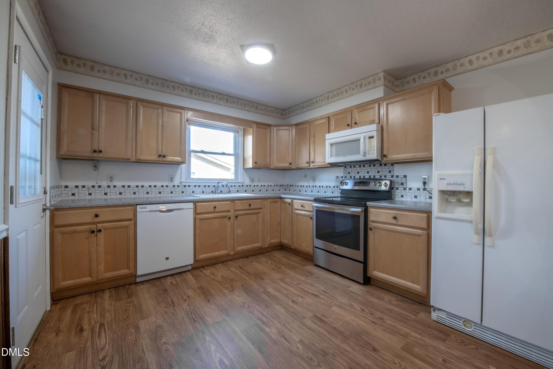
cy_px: 184
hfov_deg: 104.3
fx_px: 215
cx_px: 276
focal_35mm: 14
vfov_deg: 81.2
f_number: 20
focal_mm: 14
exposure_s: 1/2.5
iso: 400
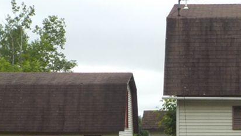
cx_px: 189
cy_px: 146
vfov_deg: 11.3
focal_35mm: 106
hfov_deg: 20.0
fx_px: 677
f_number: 3.3
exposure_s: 1/500
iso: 125
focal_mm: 4.1
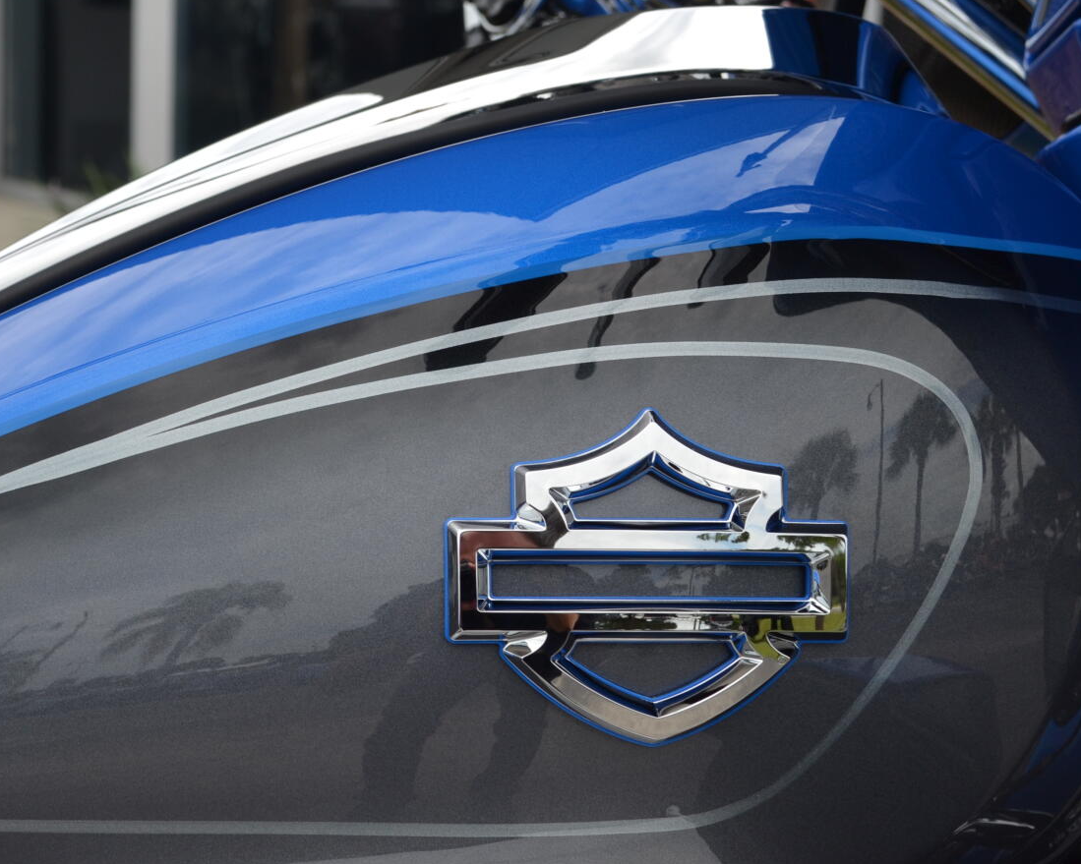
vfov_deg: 18.7
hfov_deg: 23.1
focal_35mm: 82
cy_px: 492
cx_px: 298
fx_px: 2623
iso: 100
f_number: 7.1
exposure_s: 1/200
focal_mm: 32
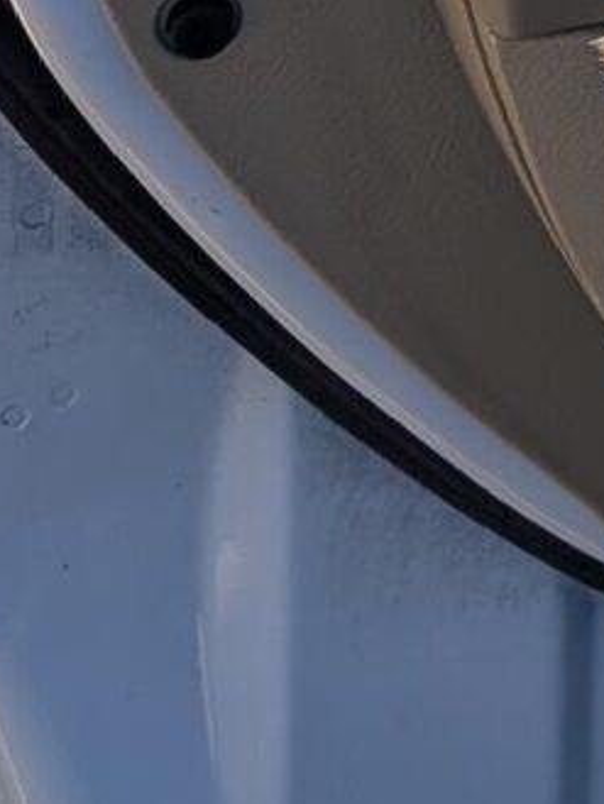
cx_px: 1587
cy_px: -1410
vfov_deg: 9.0
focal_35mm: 187
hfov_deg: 7.3
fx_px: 4348
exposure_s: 1/1404
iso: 22
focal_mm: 6.9
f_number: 1.68
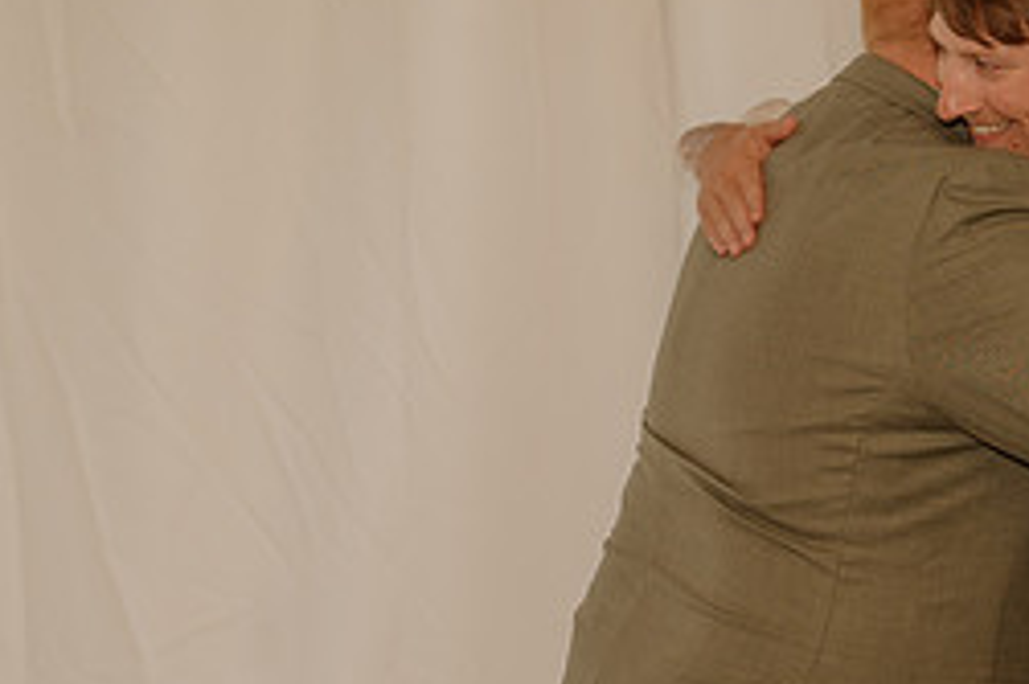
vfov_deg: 8.5
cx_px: 853
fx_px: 4627
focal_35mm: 162
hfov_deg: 12.6
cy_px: 340
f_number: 4
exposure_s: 1/200
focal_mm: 70
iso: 500
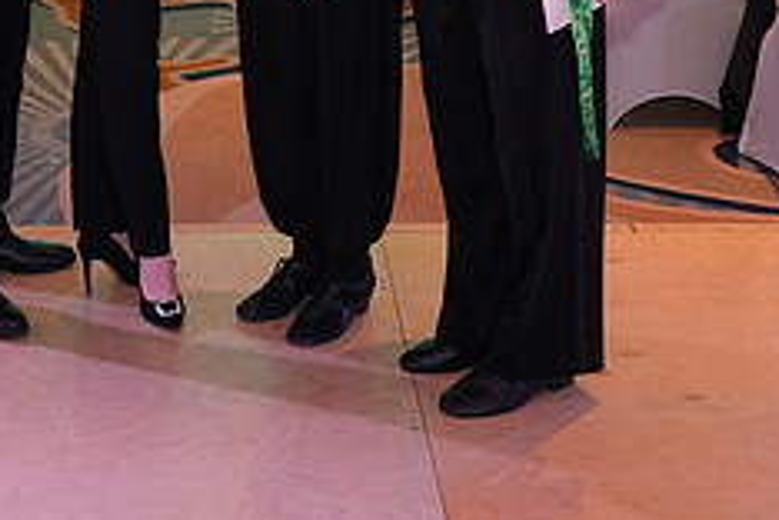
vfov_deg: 17.9
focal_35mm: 72
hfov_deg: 27.8
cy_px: -122
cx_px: 240
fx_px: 1558
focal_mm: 29
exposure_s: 1/250
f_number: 5
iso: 2000
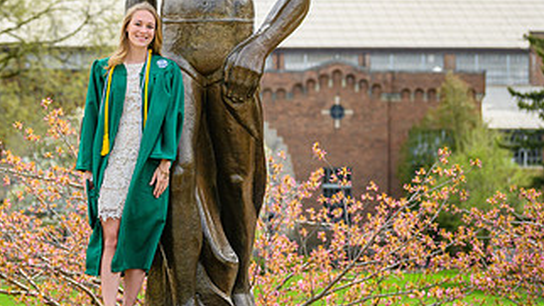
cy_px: 88
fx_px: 2654
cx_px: 133
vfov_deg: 6.6
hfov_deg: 11.7
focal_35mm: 184
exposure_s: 1/2000
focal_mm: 95
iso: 400
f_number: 4
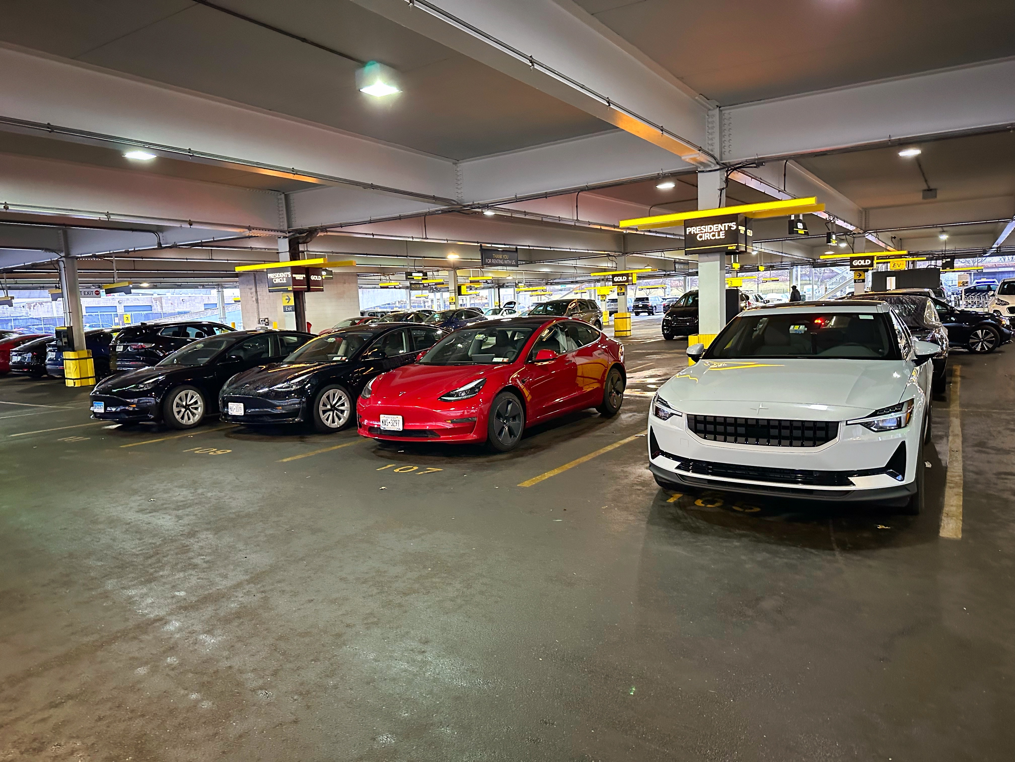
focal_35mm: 24
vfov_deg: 56.8
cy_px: 381
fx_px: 704
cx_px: 508
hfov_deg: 71.6
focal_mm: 6.86
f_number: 1.78
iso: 640
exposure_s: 1/40
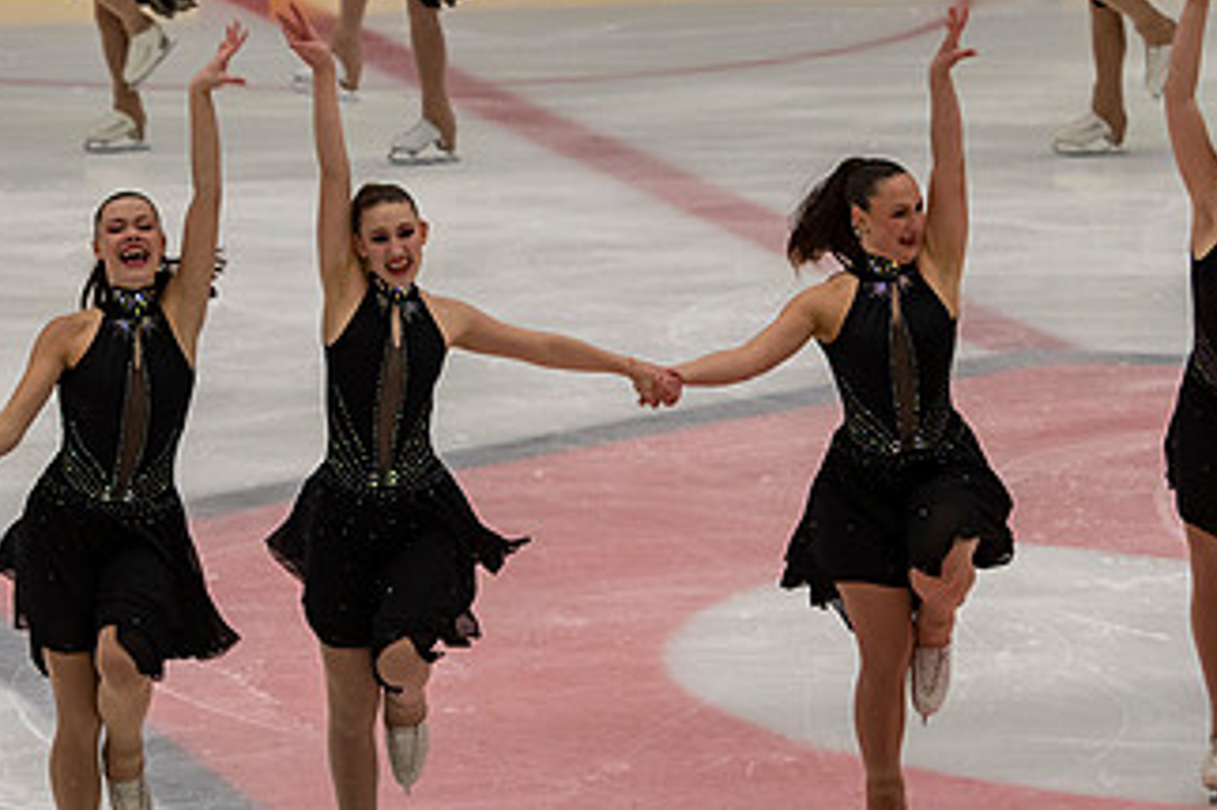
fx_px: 9562
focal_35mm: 283
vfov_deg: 4.9
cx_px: 222
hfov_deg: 7.3
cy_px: 495
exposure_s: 1/320
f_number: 5.6
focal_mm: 105
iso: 1000
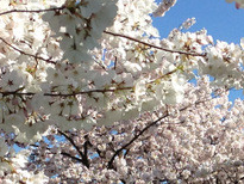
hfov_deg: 11.8
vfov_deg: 8.9
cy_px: 217
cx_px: 265
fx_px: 1164
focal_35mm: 165
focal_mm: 4.12
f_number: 2.4
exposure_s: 1/1695
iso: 50
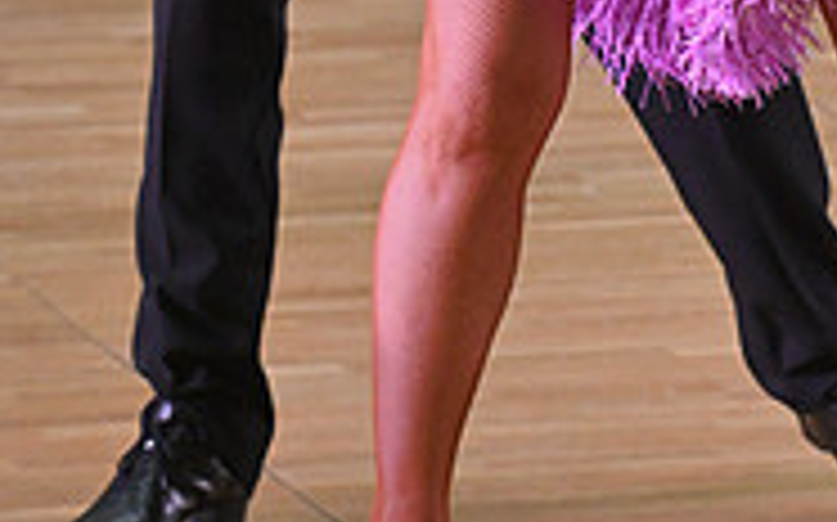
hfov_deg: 5.5
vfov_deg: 3.4
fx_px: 8686
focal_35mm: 381
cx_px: 502
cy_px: -436
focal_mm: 120
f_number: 6.3
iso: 4000
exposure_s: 1/400
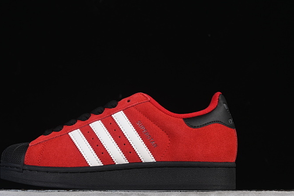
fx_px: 735
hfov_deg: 22.6
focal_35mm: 90
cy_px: 117
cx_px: 122
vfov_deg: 15.2
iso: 160
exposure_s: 1/80
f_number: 8
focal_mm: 50
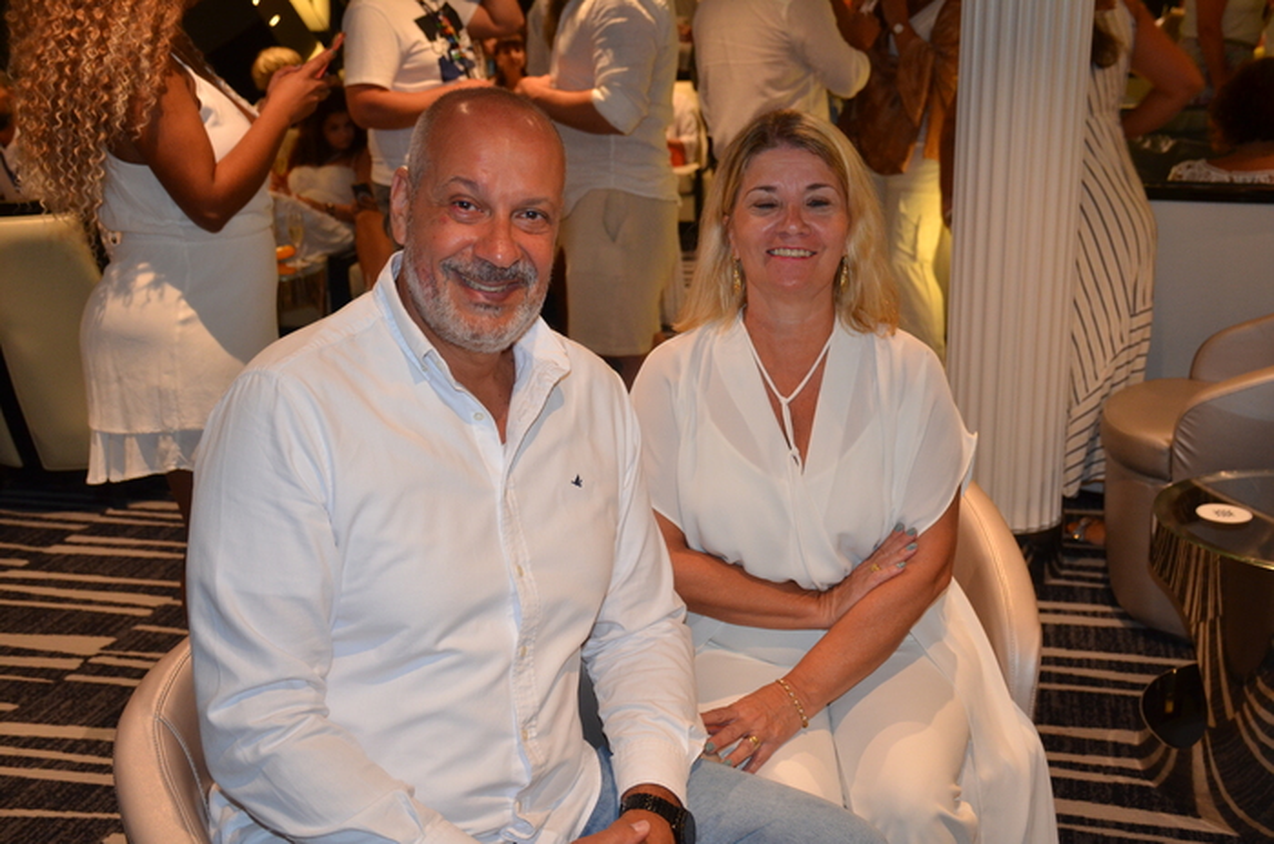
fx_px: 1431
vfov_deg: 32.9
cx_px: 637
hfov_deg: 48.0
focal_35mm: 40
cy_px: 422
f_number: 4
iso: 800
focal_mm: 27
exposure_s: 1/60
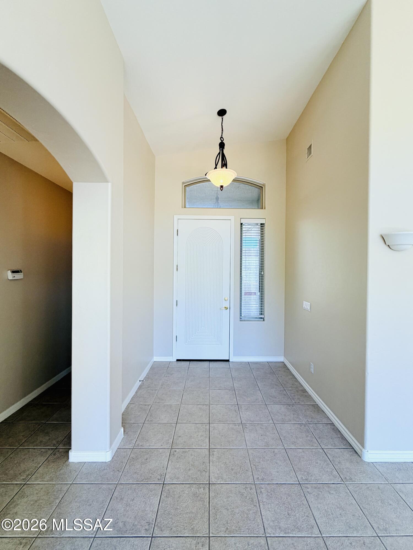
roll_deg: -1.3
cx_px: 206
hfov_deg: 85.7
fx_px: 223
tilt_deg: +0.1
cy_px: 275
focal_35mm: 14
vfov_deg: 102.1
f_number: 2.2
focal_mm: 2.22
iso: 125
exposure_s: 1/120
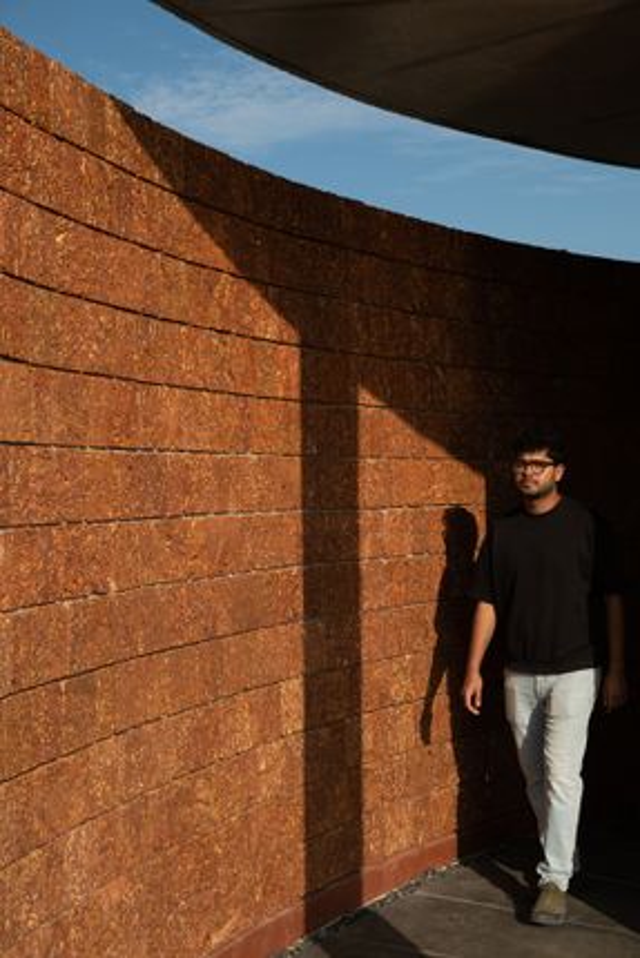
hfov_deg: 28.7
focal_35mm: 47
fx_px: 1252
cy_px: 479
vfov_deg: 41.9
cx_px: 320
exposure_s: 1/240
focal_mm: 31.5
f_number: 6.4
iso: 125
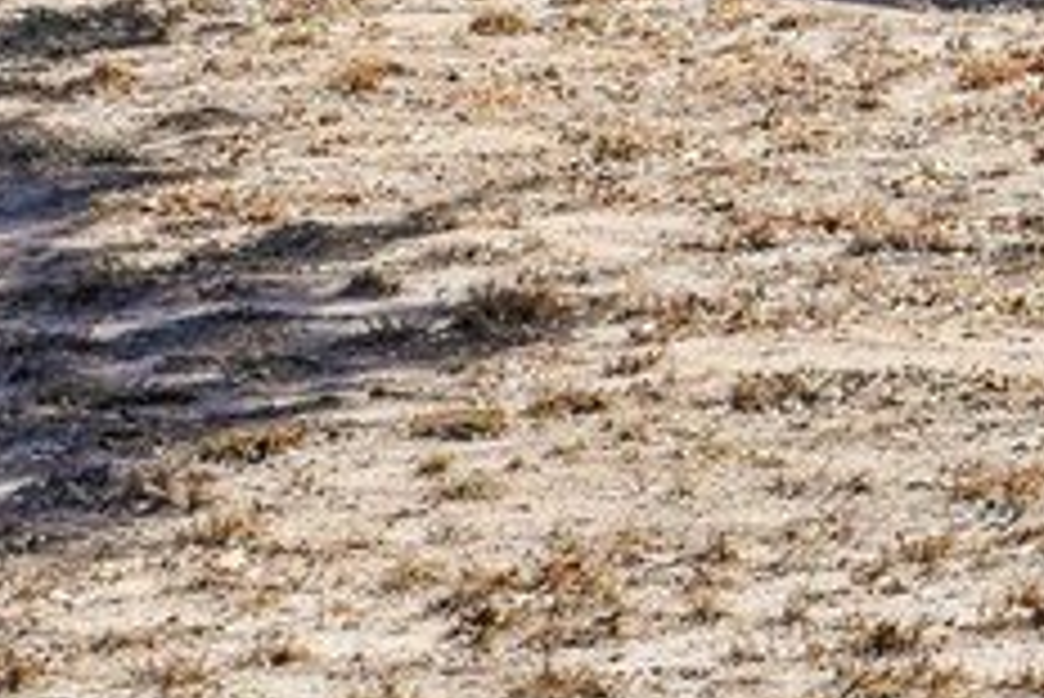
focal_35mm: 244
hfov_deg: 7.3
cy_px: -1500
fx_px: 7080
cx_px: 3375
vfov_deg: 5.3
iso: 100
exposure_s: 1/320
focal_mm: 35
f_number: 8
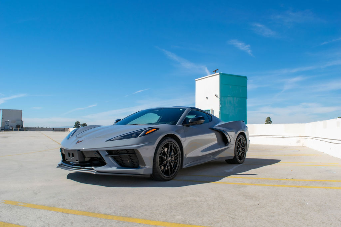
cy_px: 114
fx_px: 284
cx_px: 170
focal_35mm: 30
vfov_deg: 43.6
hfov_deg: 61.9
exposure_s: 1/500
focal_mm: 20
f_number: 11
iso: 200
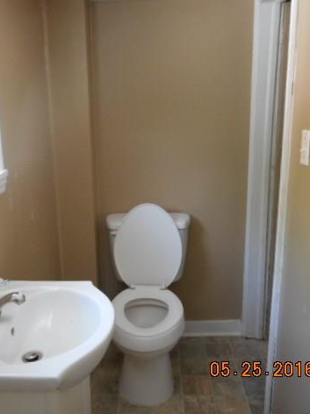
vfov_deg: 54.0
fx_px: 406
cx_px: 130
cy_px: 204
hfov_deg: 41.6
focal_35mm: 34
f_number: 3.7
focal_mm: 4.5
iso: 320
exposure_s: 1/30
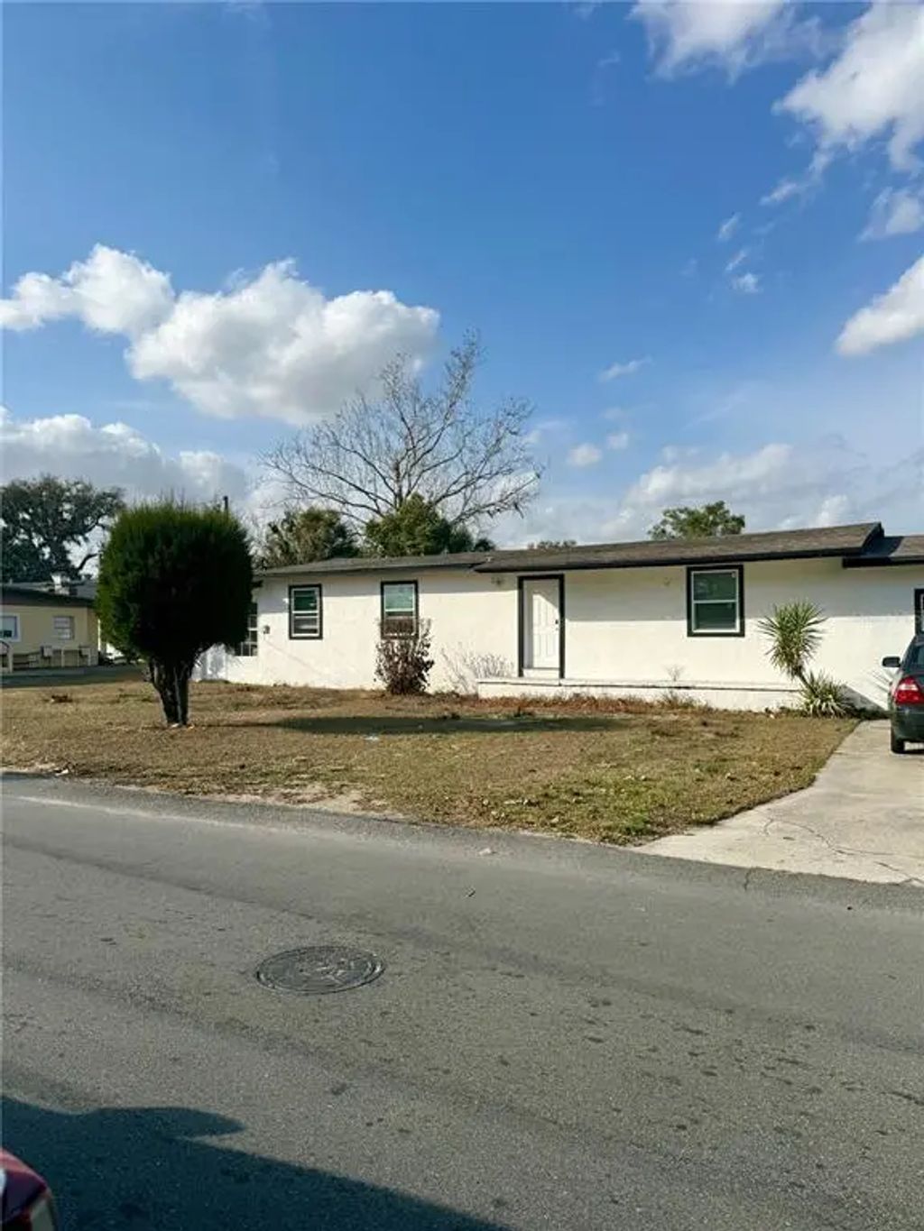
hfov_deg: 56.8
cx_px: 462
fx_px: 854
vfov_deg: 71.6
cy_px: 616
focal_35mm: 24
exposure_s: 1/6711
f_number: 1.78
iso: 80
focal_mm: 6.76
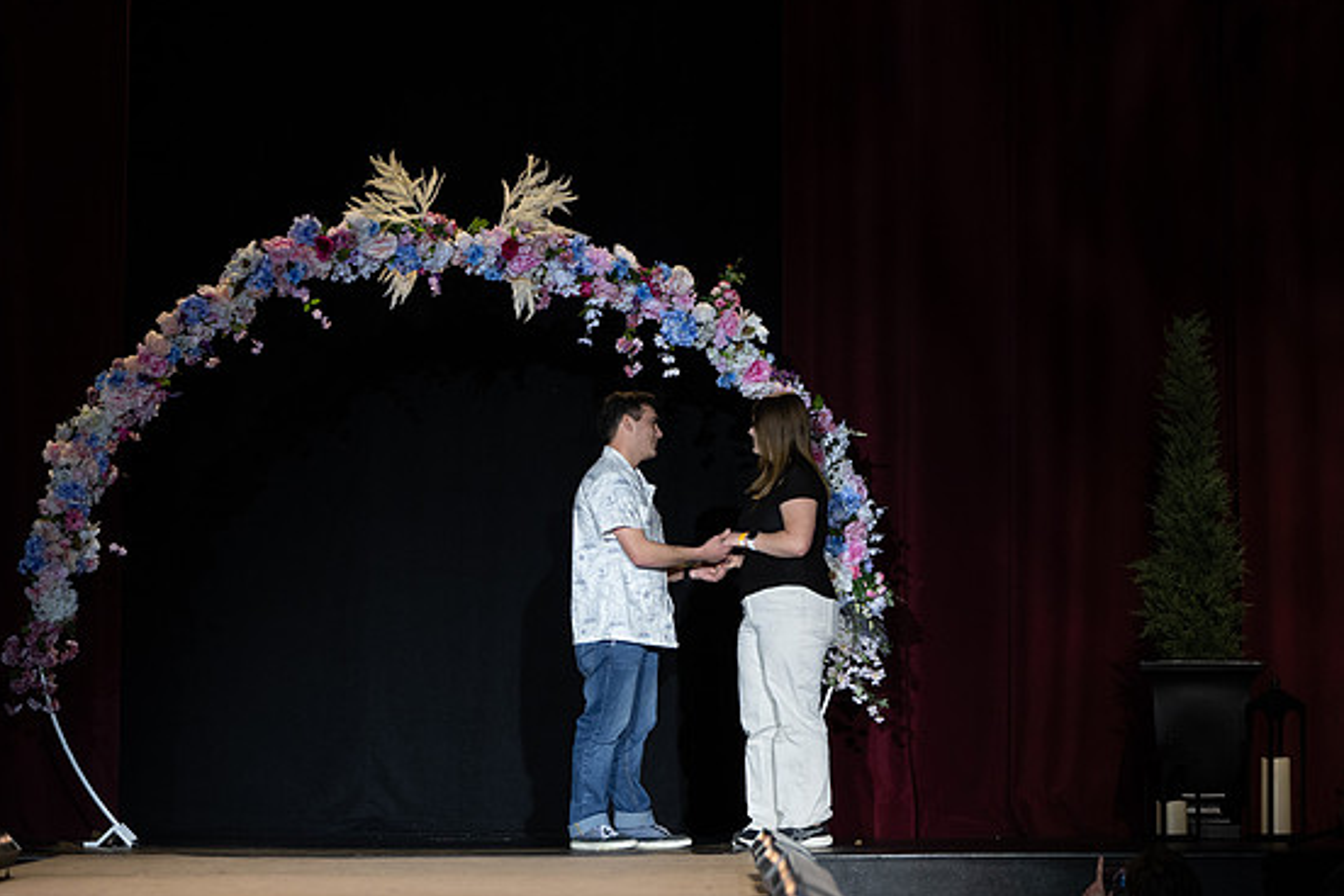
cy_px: 399
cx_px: 635
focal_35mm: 160
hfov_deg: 12.8
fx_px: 5973
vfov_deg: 8.6
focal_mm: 115
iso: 800
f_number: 3.5
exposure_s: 1/640
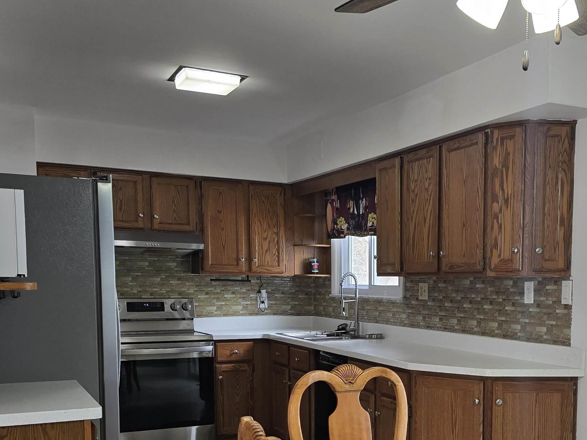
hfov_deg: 41.8
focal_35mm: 44
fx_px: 746
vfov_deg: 32.0
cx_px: 432
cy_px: 349
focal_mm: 6.3
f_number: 1.7
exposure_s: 1/120
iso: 100
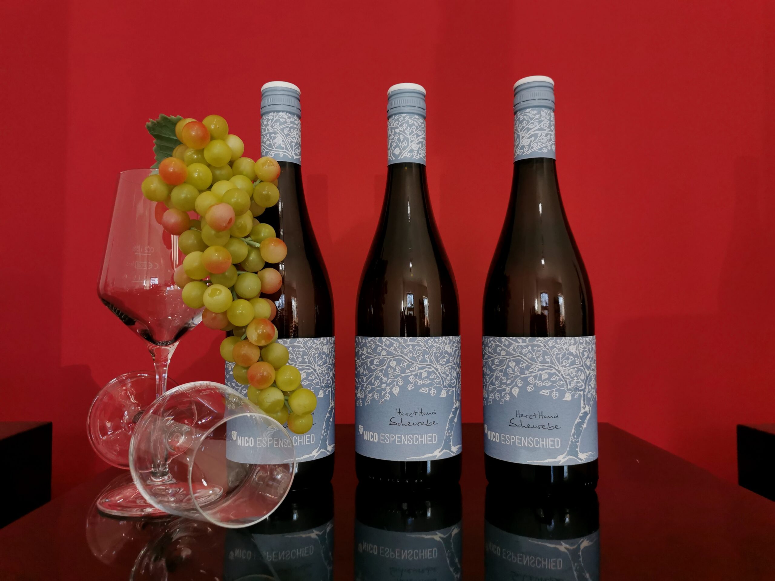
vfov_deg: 51.4
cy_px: 290
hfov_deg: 65.3
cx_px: 388
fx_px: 604
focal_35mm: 27
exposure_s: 1/100
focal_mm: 5.58
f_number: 1.8
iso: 160
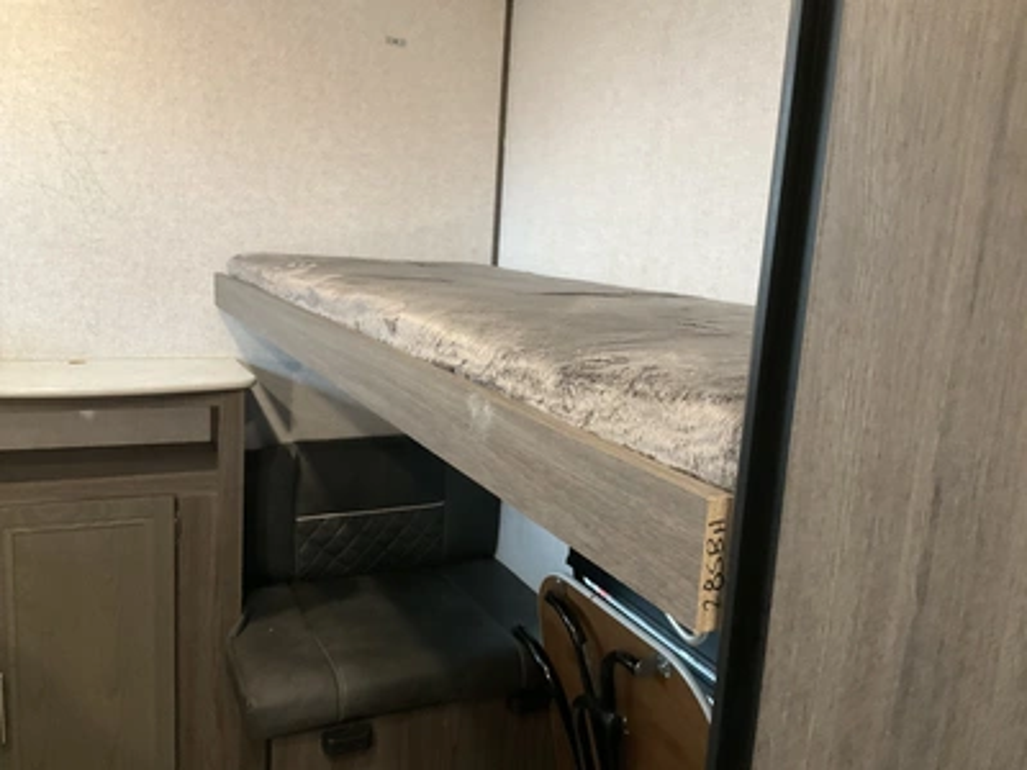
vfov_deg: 48.2
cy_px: 385
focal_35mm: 29
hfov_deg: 61.7
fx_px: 860
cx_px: 514
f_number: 1.8
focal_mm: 3
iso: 250
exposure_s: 1/60
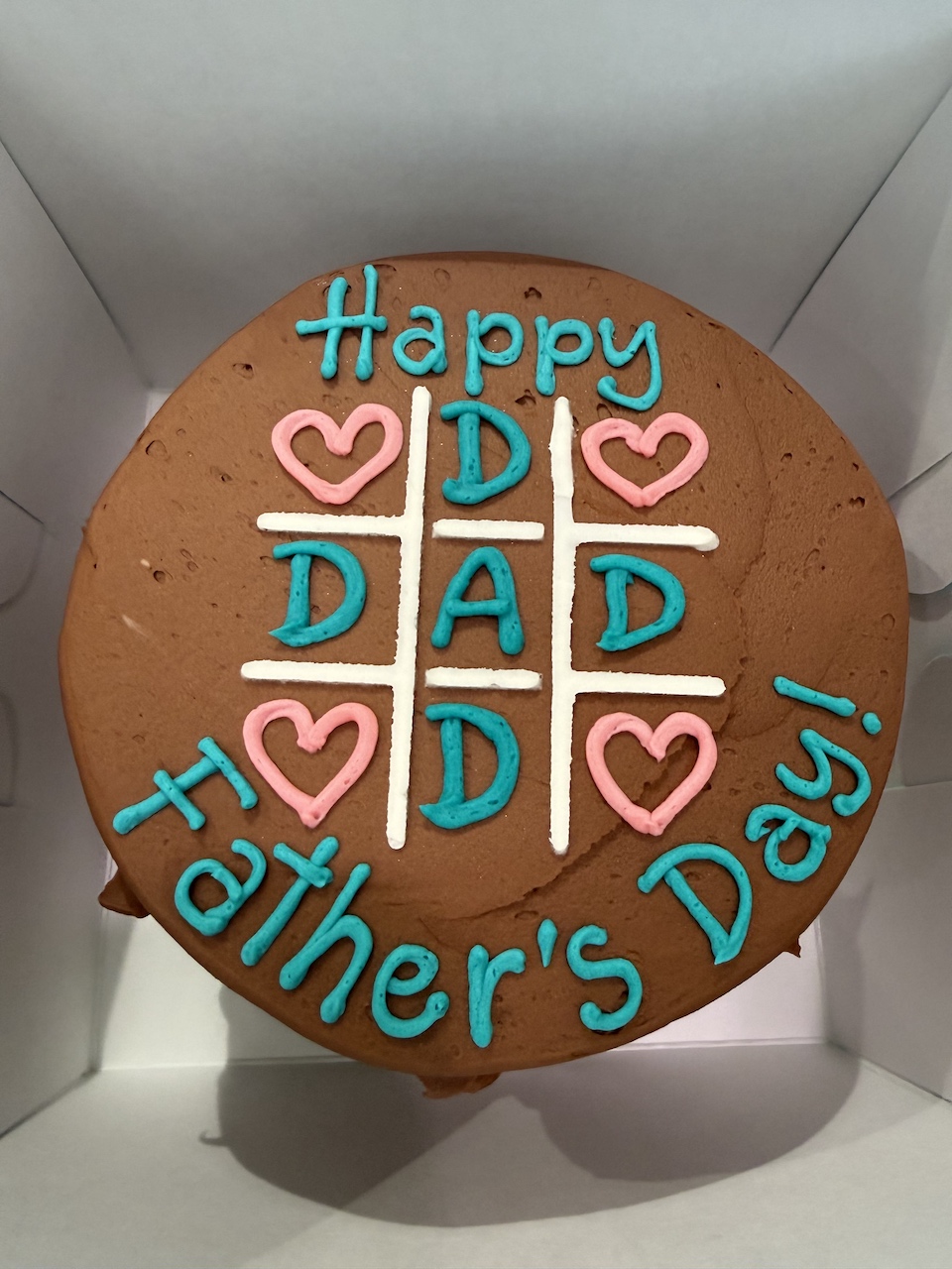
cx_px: 476
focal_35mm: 24
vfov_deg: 71.6
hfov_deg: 56.8
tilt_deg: -56.7
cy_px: 634
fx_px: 880
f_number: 2.2
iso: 200
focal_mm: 2.22
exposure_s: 1/120
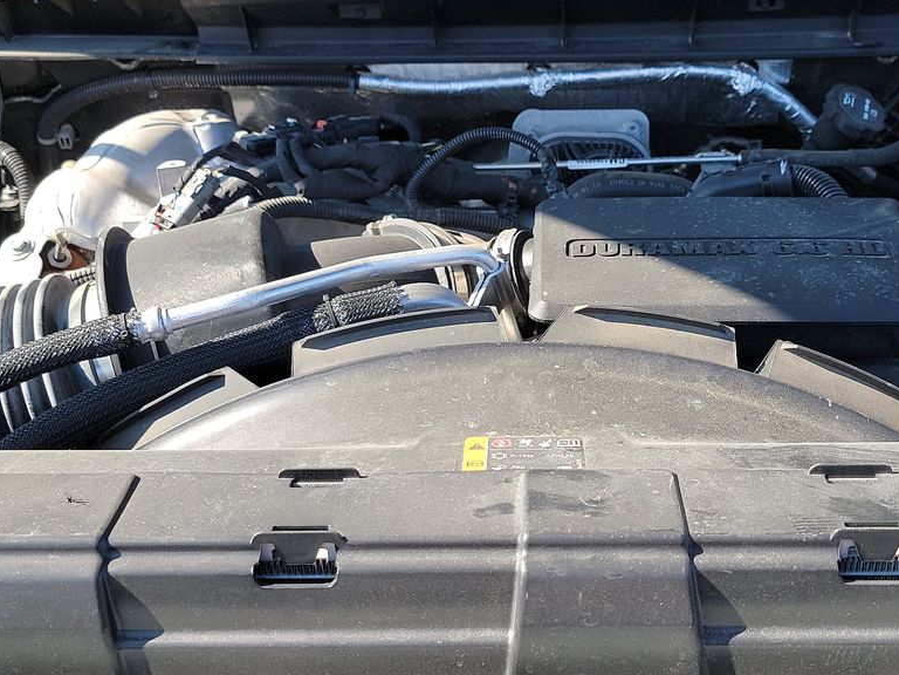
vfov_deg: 29.1
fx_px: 1299
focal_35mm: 50
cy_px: 300
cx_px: 538
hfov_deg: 38.0
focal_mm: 6.7
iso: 50
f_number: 1.8
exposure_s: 1/256
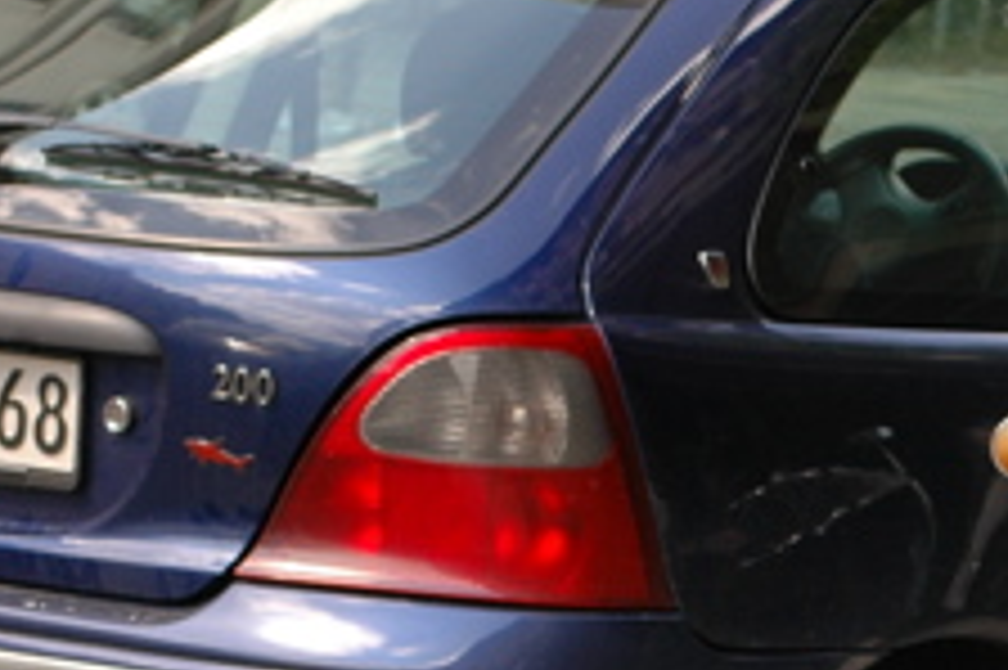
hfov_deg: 8.1
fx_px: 7023
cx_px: 1480
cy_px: 1012
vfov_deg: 5.4
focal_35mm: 251
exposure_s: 1/160
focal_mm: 50
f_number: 5.6
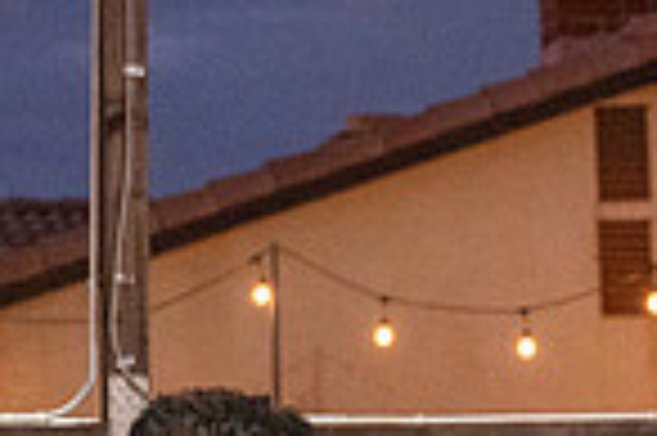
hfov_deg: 10.2
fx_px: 3628
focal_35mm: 199
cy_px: 820
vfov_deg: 6.7
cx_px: 752
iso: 4000
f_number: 4
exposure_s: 1/250
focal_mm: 50
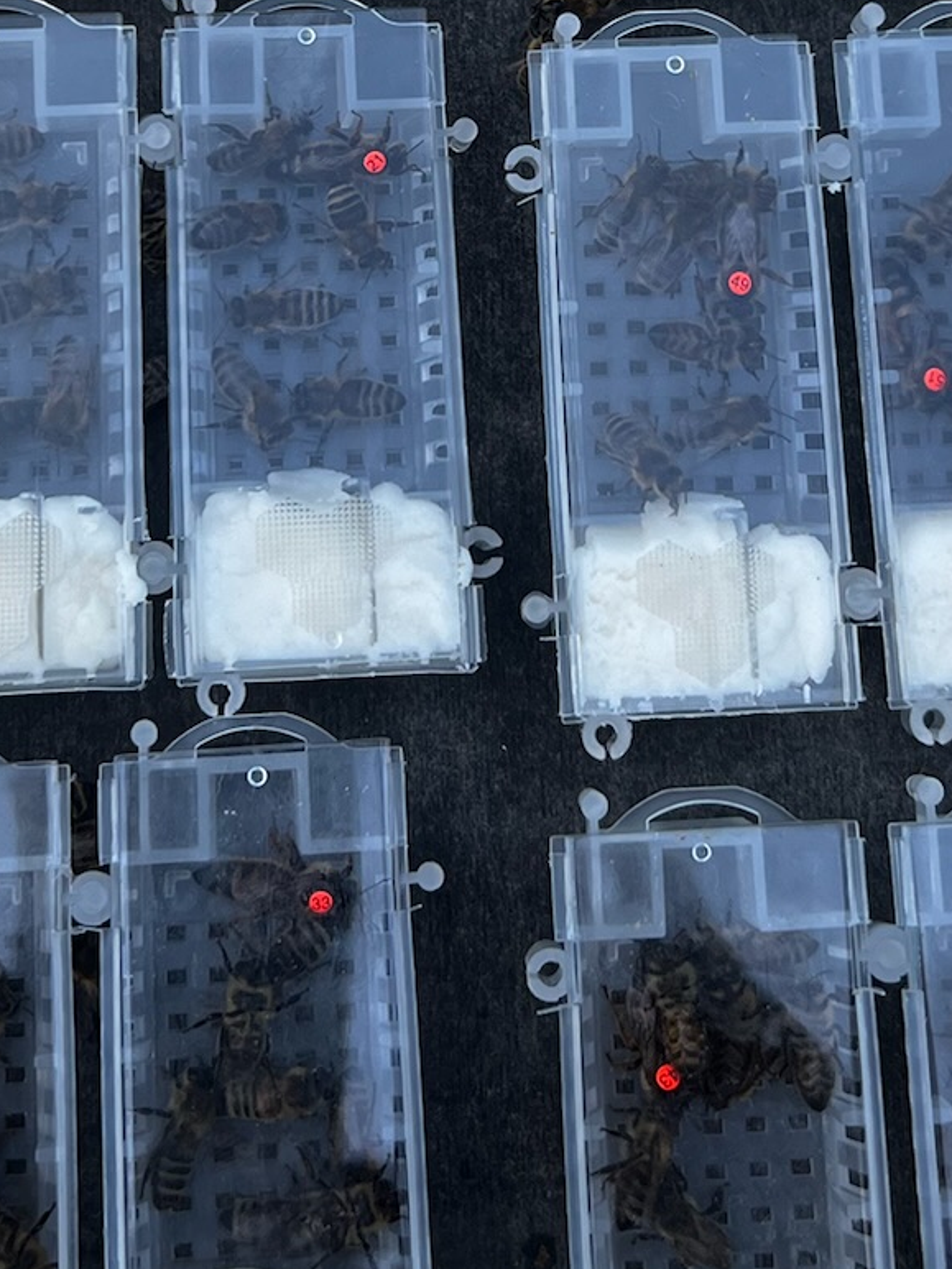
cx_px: 465
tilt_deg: -69.0
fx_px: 2530
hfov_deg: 21.3
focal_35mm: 69
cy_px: -25
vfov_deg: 26.5
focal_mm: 5.7
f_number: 1.5
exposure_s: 1/584
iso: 50
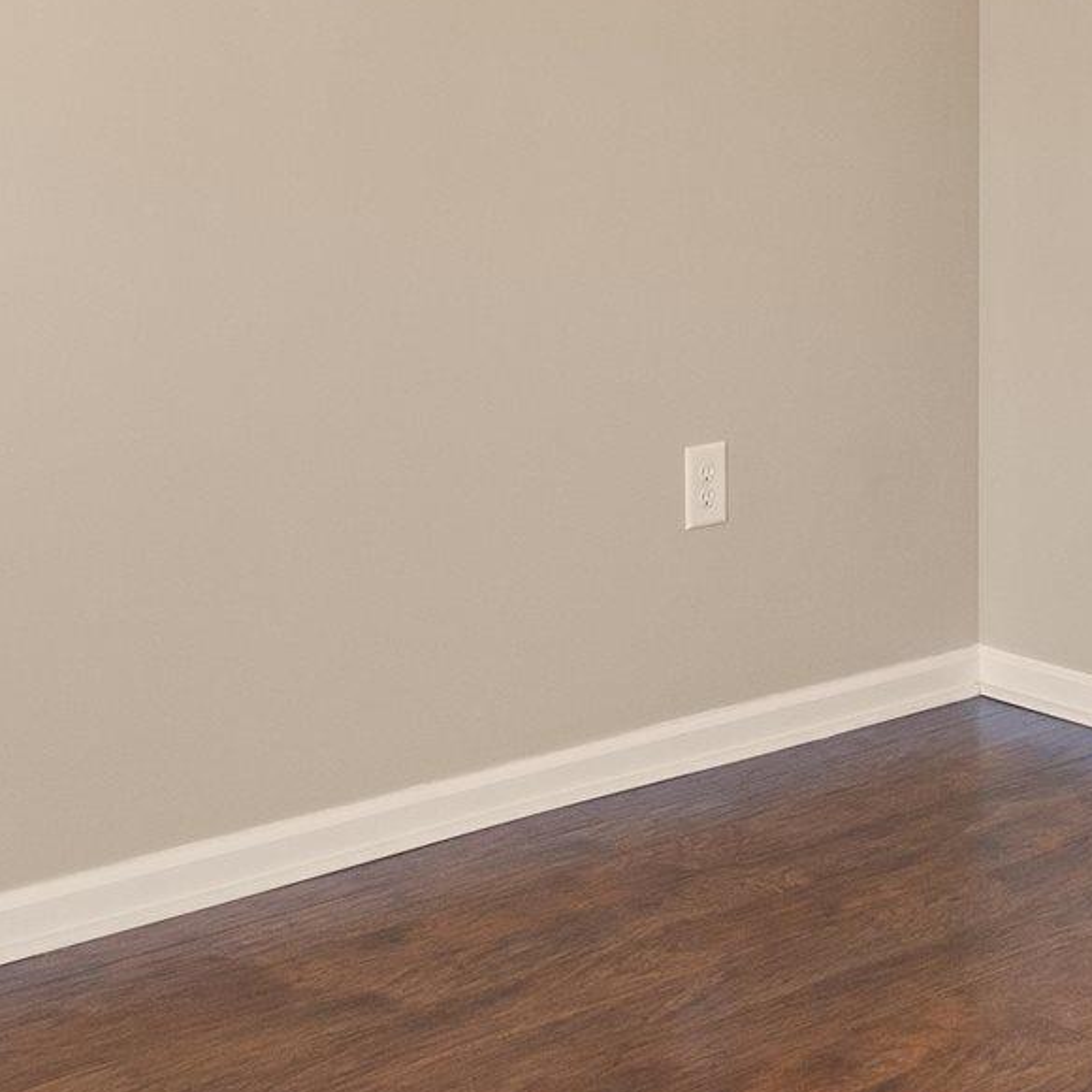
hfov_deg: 24.0
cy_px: -85
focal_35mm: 72
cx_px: 601
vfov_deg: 22.7
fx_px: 2570
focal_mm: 16
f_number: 7.1
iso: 320
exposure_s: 1/13
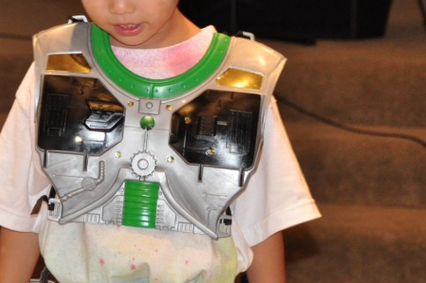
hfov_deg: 9.3
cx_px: 127
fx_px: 2625
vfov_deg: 6.2
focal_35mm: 222
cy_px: 64
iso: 1600
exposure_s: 1/60
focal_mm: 70
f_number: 5.3
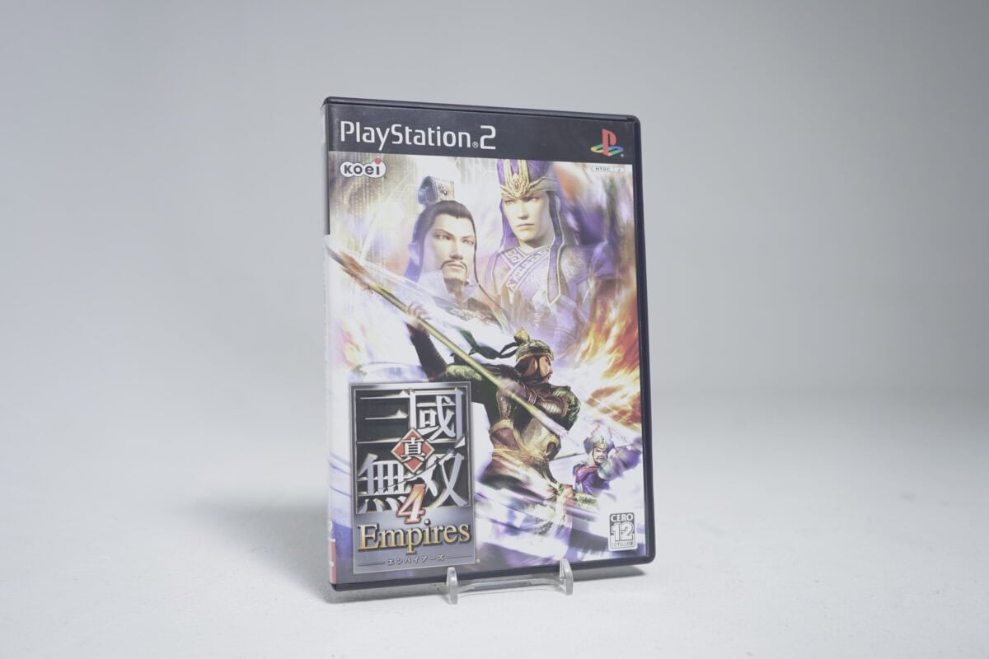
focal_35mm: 33
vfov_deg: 40.0
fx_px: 907
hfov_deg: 57.2
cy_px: 330
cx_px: 494
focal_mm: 33
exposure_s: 1/25
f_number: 5.6
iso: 640
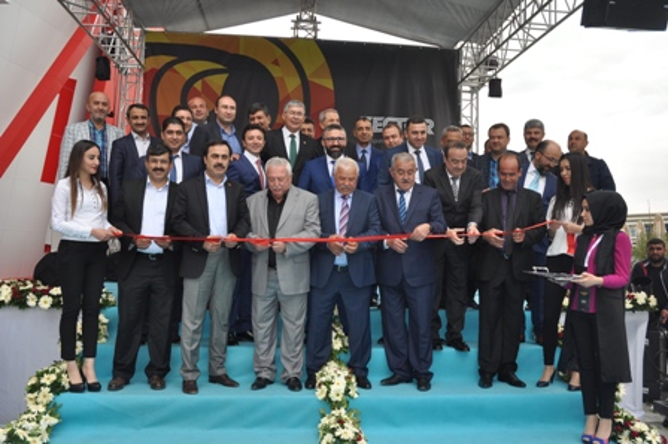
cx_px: 334
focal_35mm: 33
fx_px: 612
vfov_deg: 39.9
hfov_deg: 57.3
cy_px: 222
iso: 200
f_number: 5.6
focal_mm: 22
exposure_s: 1/200
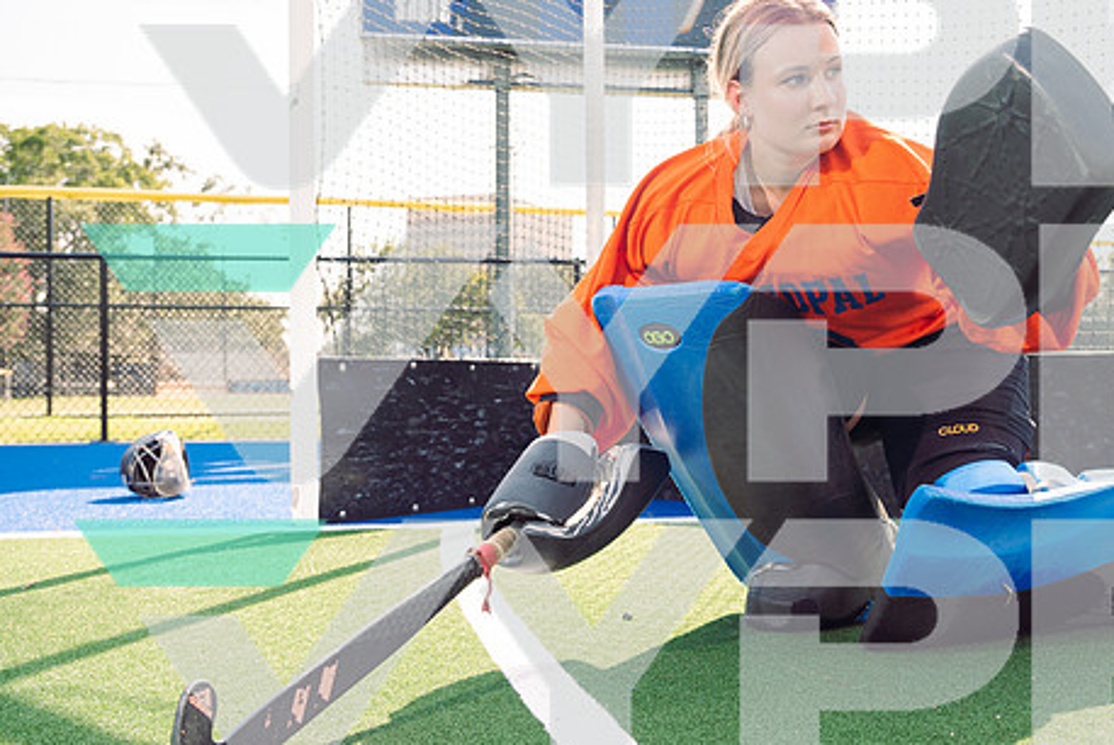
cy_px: 354
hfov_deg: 50.1
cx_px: 701
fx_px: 1177
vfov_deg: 35.1
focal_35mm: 38
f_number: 5
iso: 100
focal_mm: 30
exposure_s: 1/250
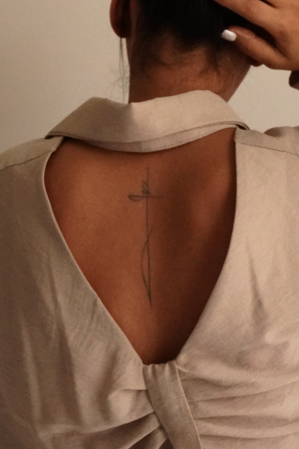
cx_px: 196
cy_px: 280
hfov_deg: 11.6
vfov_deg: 17.3
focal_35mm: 118
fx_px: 1470
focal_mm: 38
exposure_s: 1/500
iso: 6400
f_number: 10
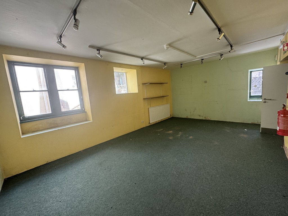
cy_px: 108
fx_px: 116
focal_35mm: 14
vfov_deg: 85.7
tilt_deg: -2.9
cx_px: 144
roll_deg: +3.5
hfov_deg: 102.1
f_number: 2.2
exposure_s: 1/99
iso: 200
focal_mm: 2.22
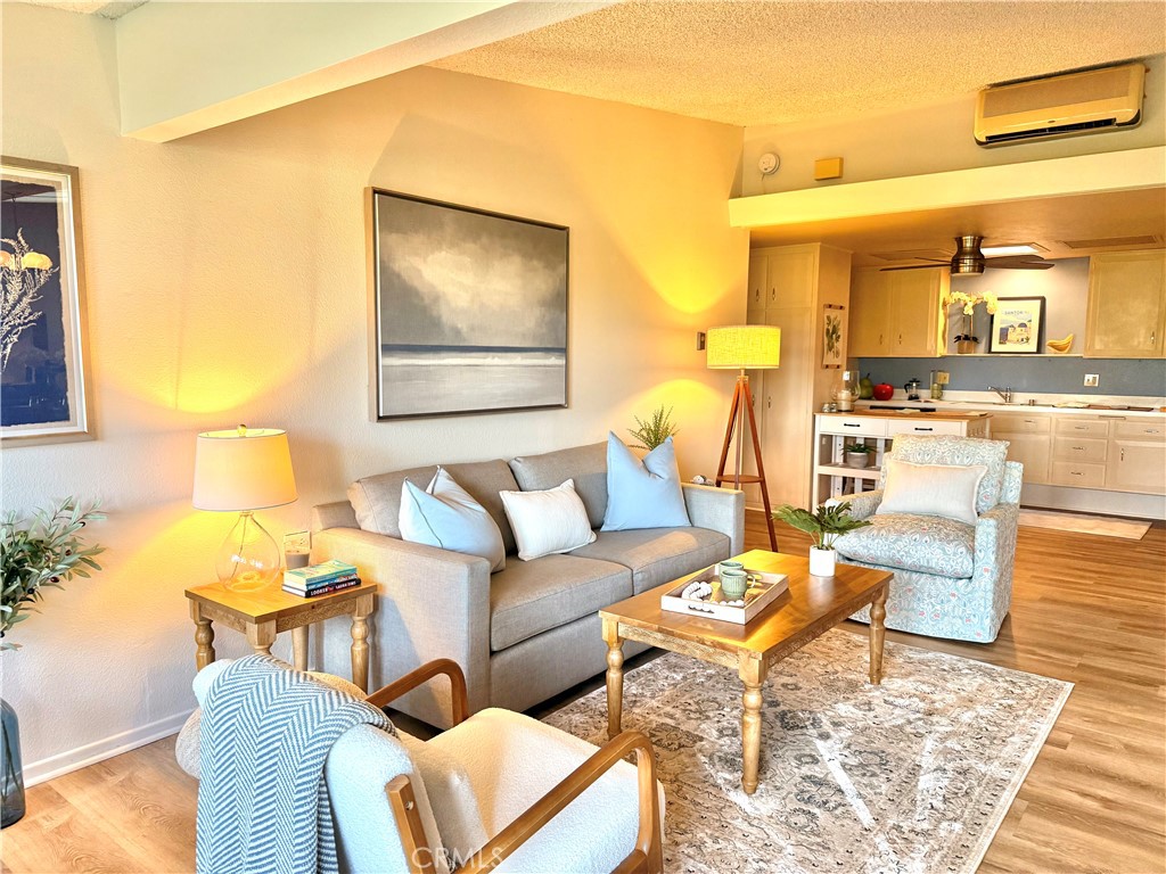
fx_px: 808
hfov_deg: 71.6
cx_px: 583
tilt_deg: -7.0
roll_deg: -0.5
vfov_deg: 56.8
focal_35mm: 24
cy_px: 437
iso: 250
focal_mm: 6.76
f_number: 1.78
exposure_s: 1/120
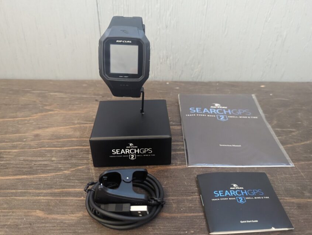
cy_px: 129
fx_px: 262
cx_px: 165
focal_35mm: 29
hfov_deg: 61.5
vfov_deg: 48.3
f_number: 1.85
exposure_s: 1/23.8
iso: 1460
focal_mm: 6.81
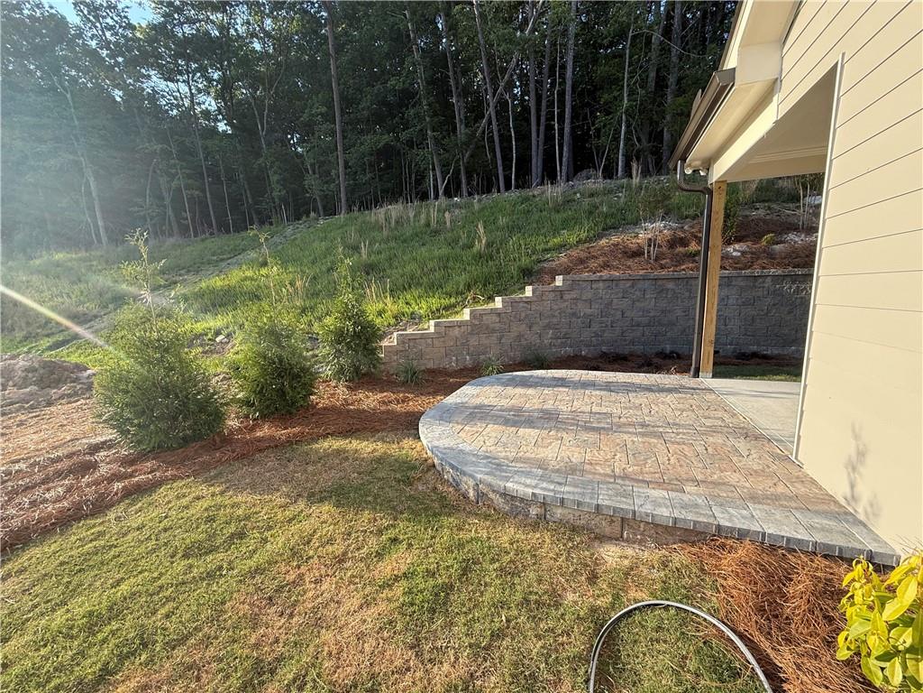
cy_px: 346
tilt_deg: -7.2
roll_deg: +2.1
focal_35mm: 14
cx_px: 462
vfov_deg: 85.7
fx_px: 373
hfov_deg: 102.1
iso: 50
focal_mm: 2.22
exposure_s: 1/383
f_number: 2.2
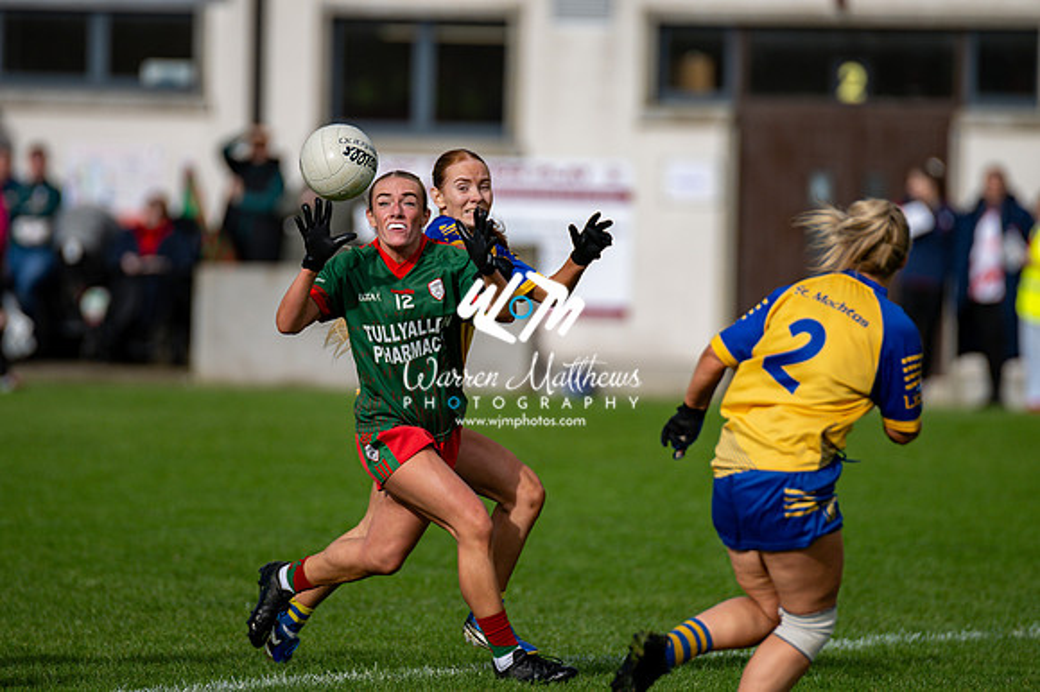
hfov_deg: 4.6
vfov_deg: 3.1
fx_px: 12992
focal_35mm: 450
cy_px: 346
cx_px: 520
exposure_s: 1/4000
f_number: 2.8
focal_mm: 300
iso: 200
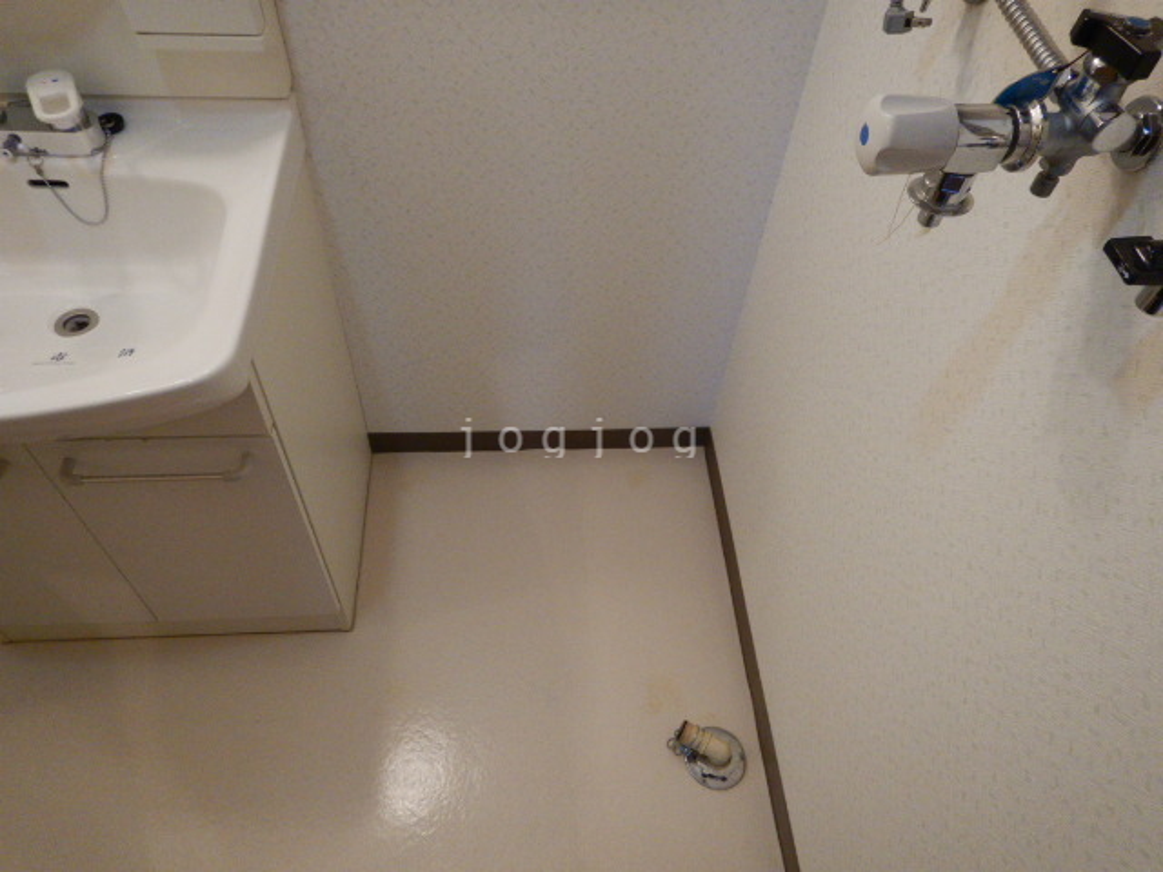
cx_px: 582
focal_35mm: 24
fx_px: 806
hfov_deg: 71.6
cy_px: 436
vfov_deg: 56.8
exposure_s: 1/30
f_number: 2.8
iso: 180
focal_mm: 4.3
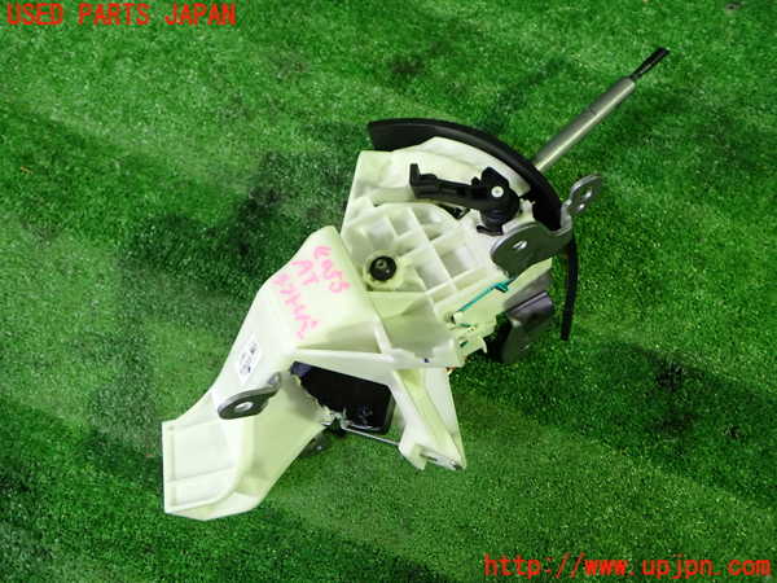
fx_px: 673
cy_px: 292
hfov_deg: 60.0
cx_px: 388
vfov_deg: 46.8
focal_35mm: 30
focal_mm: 5.4
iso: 320
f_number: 2.3
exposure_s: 1/30
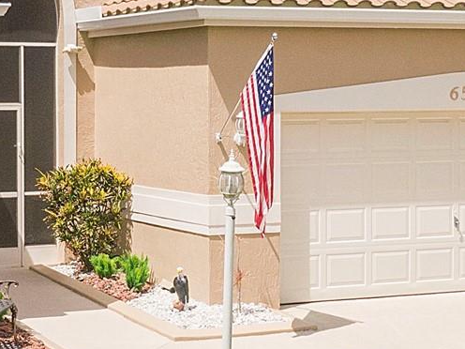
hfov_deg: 19.8
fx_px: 1330
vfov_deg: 14.9
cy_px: 118
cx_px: 161
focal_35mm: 99
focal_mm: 4.39
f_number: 2.8
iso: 110
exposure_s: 1/2000
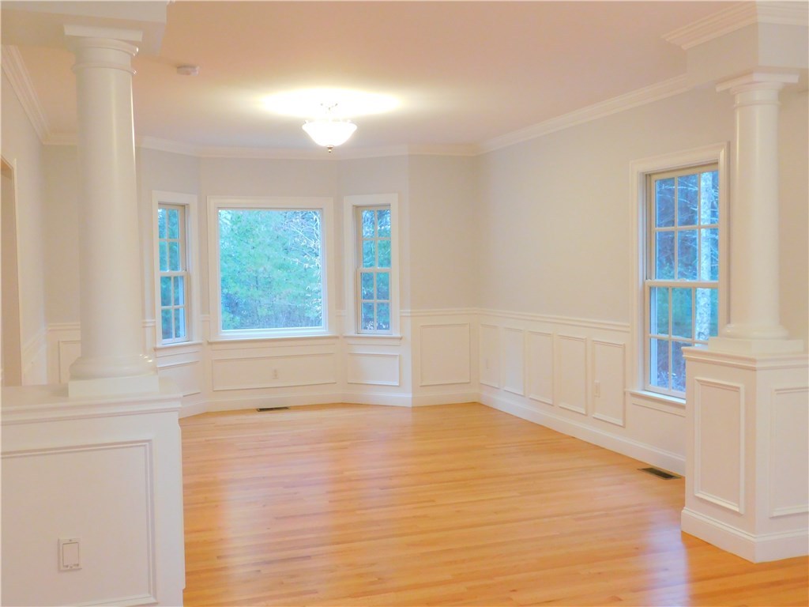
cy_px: 304
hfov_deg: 51.4
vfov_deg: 39.7
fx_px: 841
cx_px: 404
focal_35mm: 36
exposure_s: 1/25
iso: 400
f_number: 3.5
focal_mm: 6.3
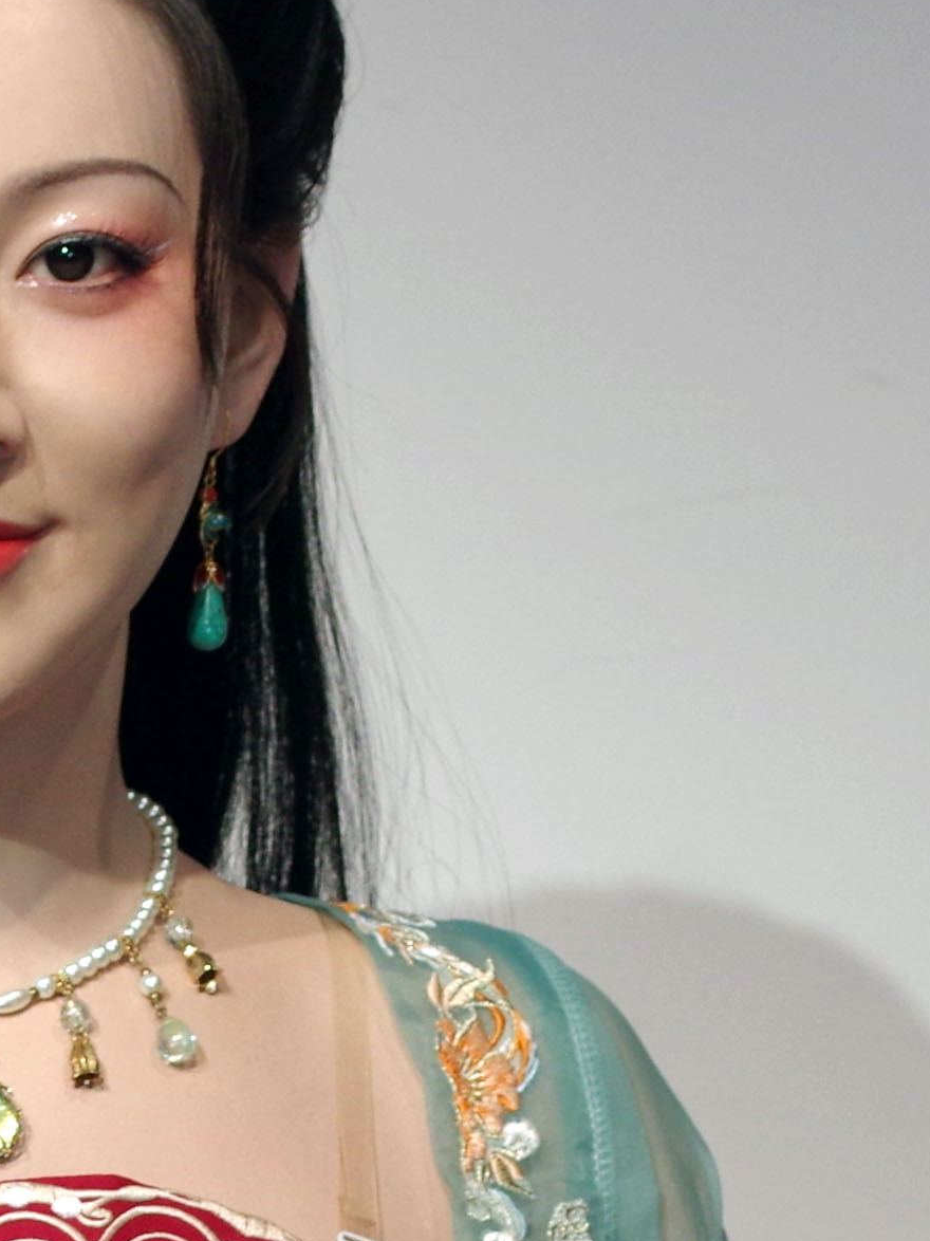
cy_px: 1482
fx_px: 9174
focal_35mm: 256
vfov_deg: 7.7
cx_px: -1109
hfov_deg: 5.6
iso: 400
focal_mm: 35
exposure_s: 1/160
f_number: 3.5
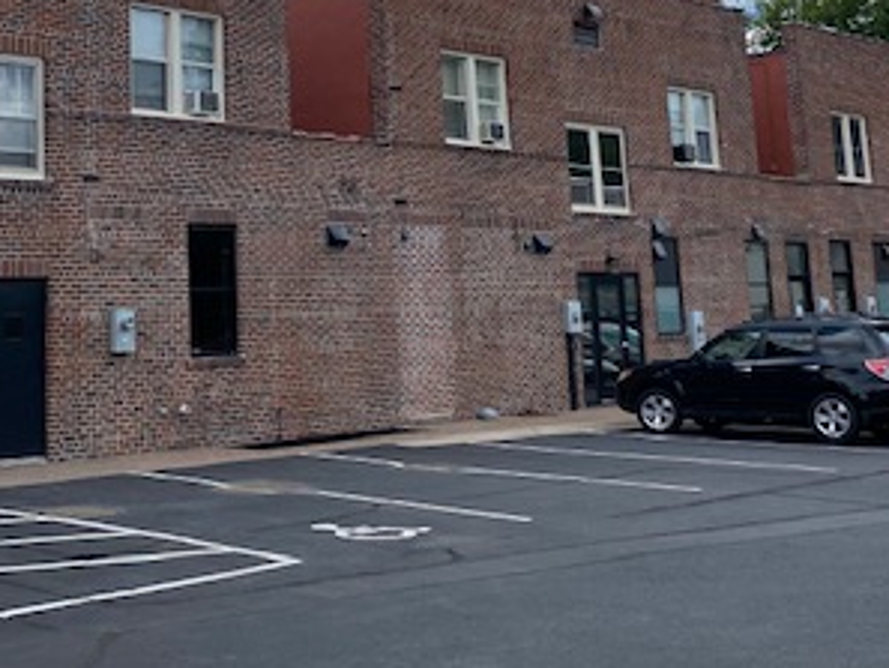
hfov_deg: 33.6
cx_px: 213
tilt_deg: +10.8
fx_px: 1439
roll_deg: +1.9
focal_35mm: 56
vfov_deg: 25.3
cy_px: 72
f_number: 1.8
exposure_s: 1/5025
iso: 32
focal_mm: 4.25
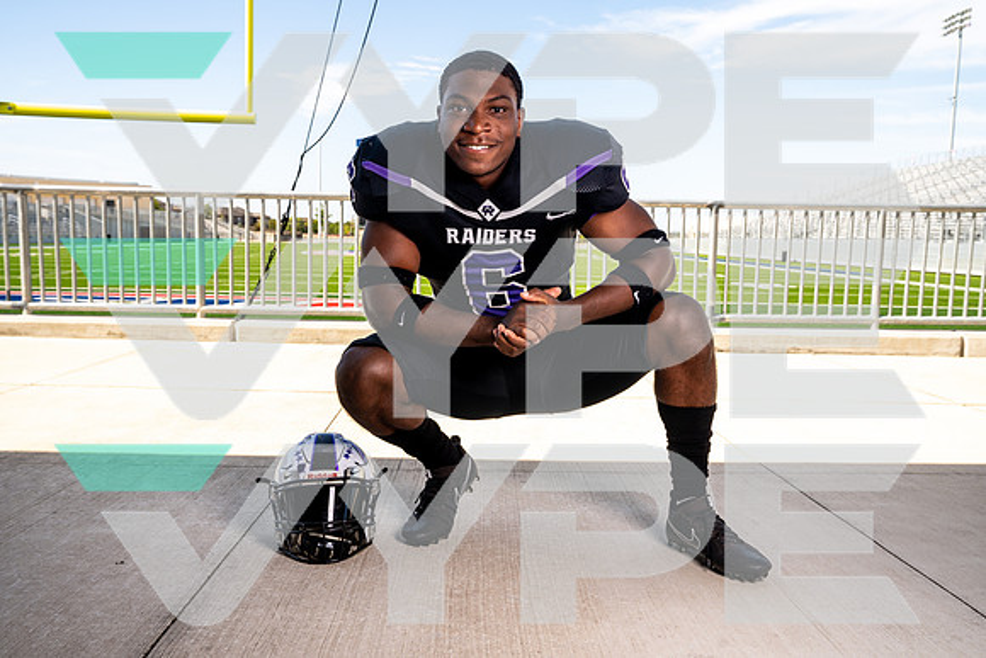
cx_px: 493
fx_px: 877
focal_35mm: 32
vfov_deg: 41.1
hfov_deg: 58.7
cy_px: 329
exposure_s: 1/125
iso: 100
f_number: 8
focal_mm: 32
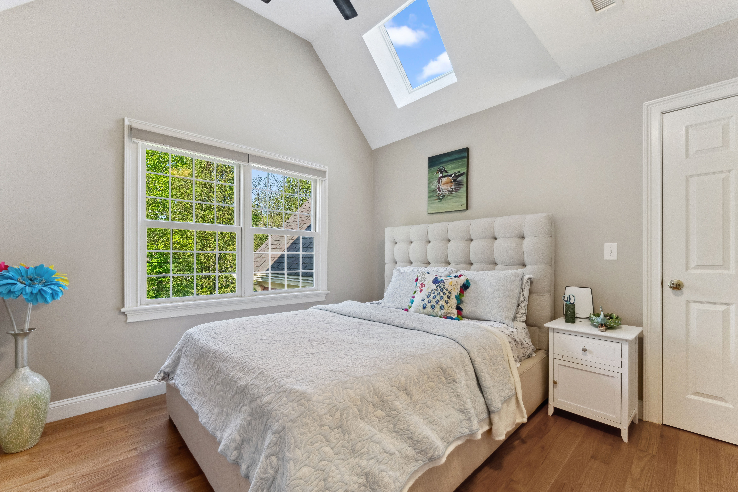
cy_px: 246
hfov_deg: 101.1
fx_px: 303
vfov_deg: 78.1
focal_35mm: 15
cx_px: 369
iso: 1600
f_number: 11
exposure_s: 1/100
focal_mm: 14.8
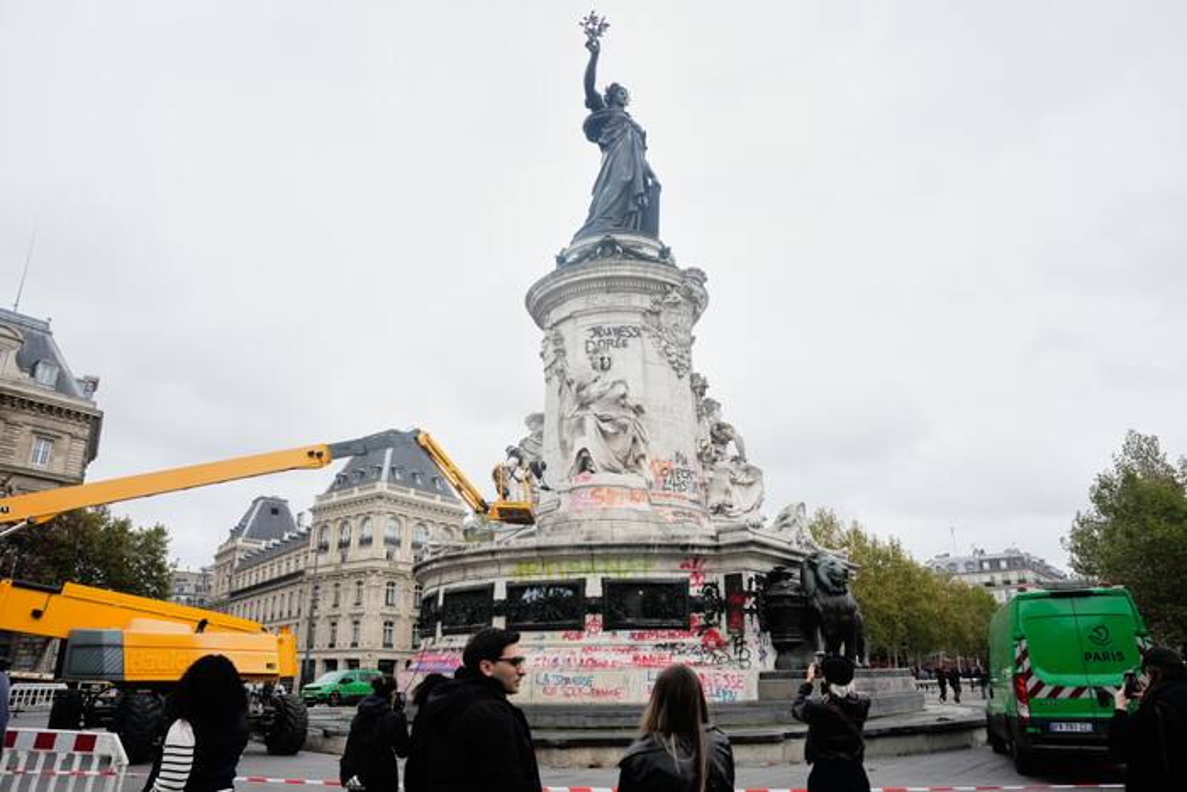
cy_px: 396
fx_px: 791
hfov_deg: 73.7
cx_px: 594
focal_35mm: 24
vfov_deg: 53.2
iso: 800
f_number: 5.6
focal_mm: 24
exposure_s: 1/500
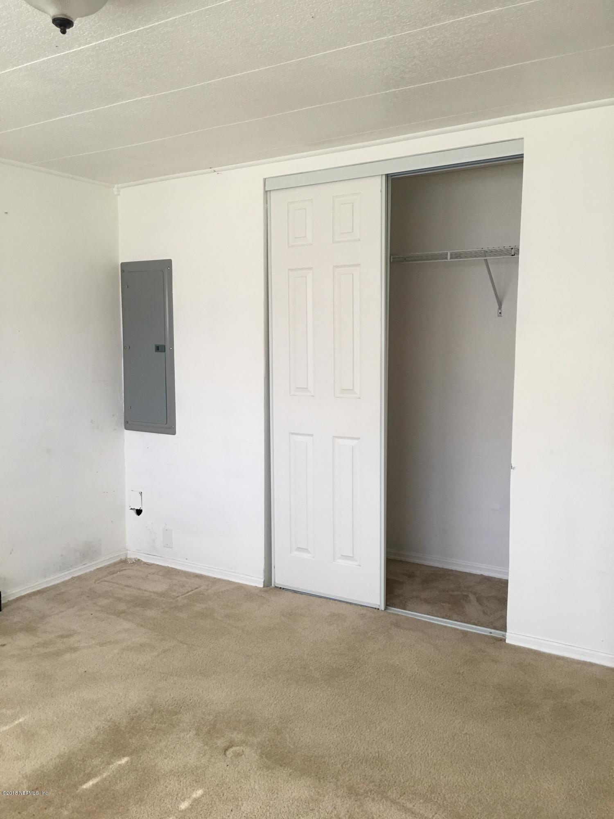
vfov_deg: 61.7
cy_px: 410
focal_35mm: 29
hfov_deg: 48.2
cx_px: 307
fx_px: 686
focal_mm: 4.15
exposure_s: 1/15
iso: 40
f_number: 2.2
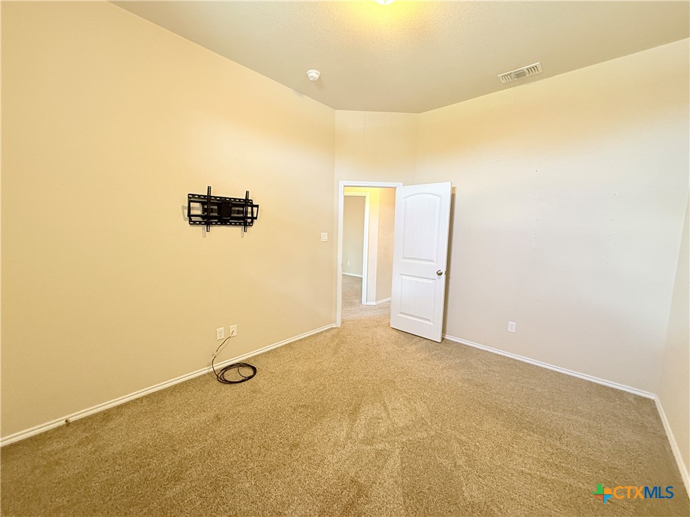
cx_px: 345
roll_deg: -0.7
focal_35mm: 14
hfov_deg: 102.1
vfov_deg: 85.7
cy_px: 258
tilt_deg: -3.4
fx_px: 279
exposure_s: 1/60
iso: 400
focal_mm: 2.22
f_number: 2.2
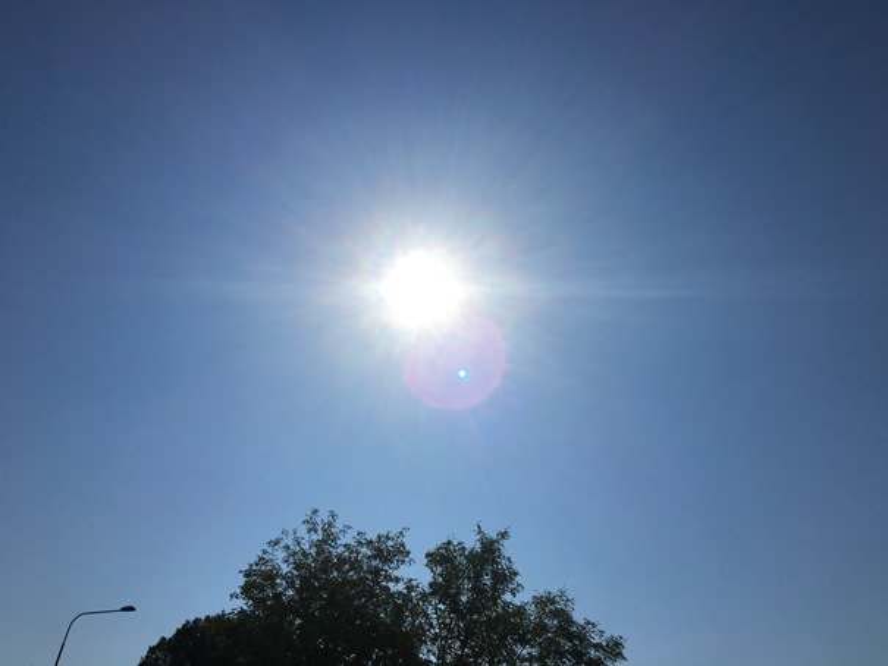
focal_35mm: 29
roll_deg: -4.3
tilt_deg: +35.7
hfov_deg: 61.6
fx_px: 744
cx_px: 444
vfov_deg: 48.2
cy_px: 333
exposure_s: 1/12821
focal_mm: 4.15
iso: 25
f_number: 2.2
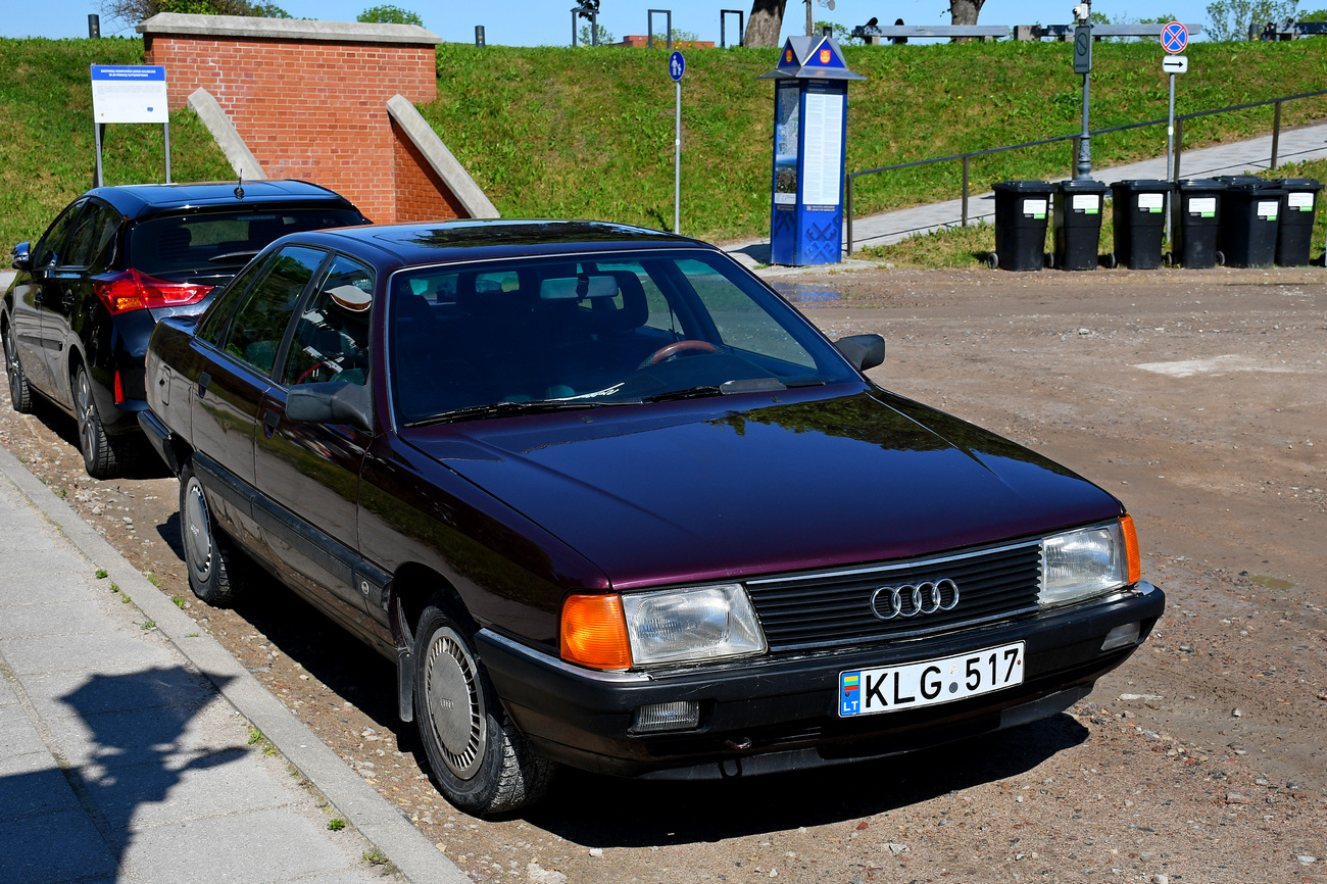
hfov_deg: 43.6
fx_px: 1658
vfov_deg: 29.8
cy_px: 442
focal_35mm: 45
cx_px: 664
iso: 200
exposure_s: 1/1250
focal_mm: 30
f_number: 6.3
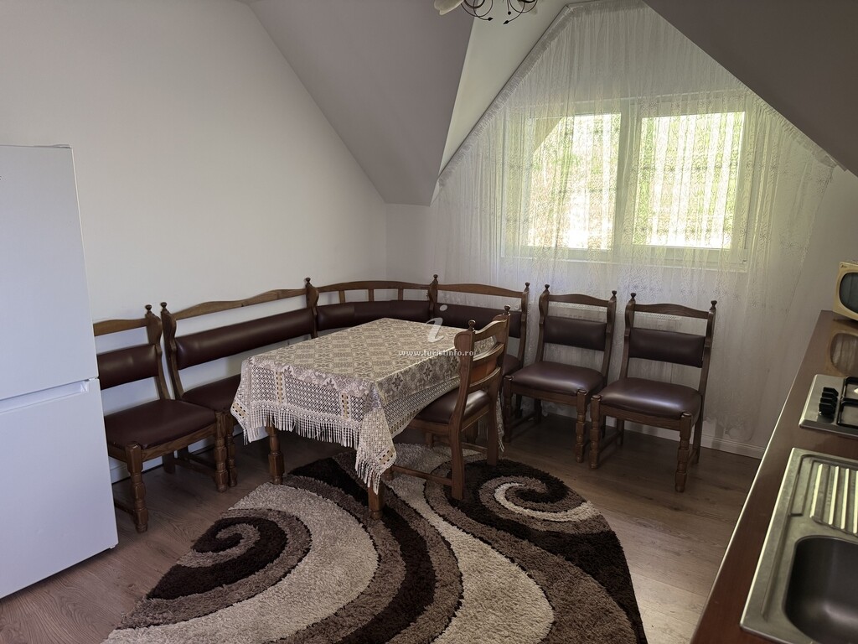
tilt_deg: -12.4
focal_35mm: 24
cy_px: 322
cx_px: 429
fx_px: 595
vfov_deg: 56.8
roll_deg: +0.2
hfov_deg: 71.6
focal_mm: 6.76
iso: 200
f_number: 1.78
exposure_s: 1/63
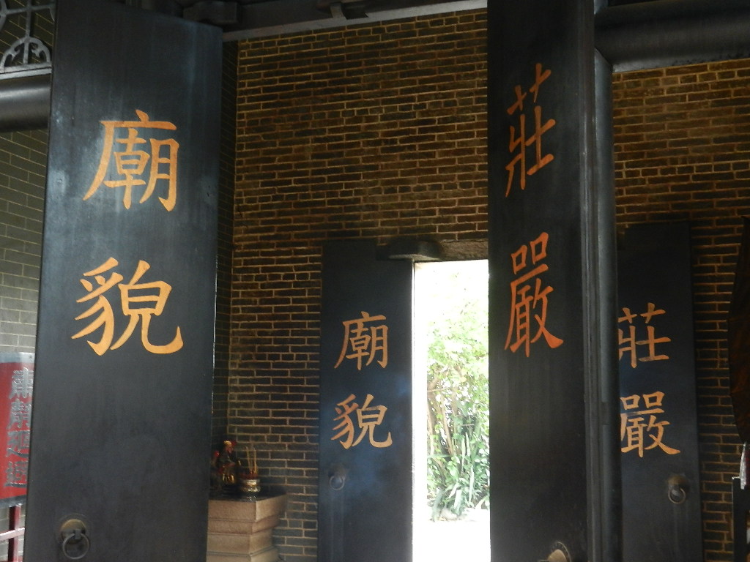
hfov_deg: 49.0
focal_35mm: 38
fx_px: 823
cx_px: 375
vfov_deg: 37.7
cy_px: 281
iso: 400
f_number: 4
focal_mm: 6.9
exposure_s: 1/6
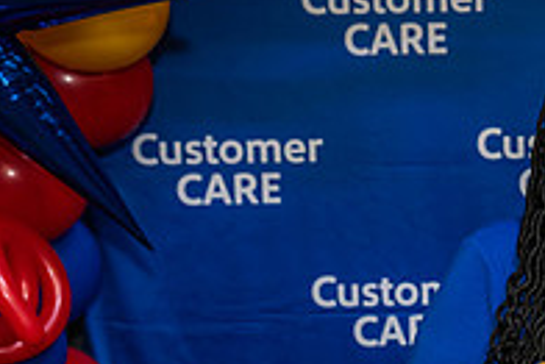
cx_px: 726
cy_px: 299
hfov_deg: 16.1
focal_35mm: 120
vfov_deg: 11.4
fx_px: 1818
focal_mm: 40
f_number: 4
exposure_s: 1/160
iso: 1250
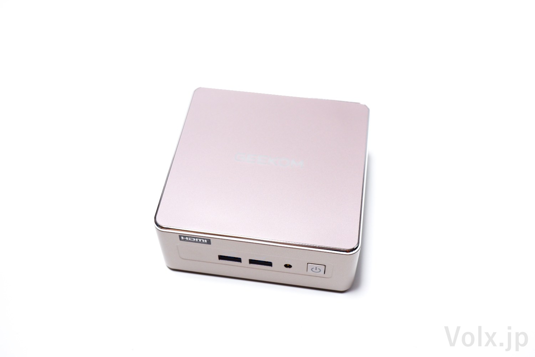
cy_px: 178
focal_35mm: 42
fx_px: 624
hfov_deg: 46.4
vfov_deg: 31.9
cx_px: 268
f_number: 4.5
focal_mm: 28
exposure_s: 1/42
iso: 320
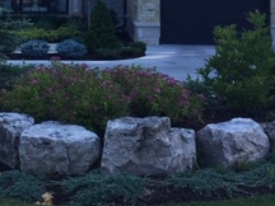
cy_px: -58
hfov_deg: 22.4
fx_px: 683
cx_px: 53
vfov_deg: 16.3
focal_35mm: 86
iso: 25
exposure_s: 1/463
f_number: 2.2
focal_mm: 4.15
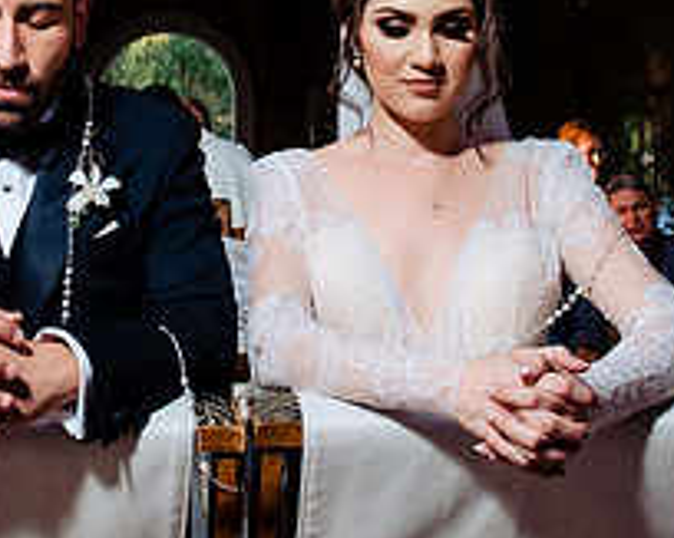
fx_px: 1316
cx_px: 186
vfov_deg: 22.4
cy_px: 22
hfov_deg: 28.4
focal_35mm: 66
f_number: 5
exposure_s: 1/160
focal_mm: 24
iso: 800
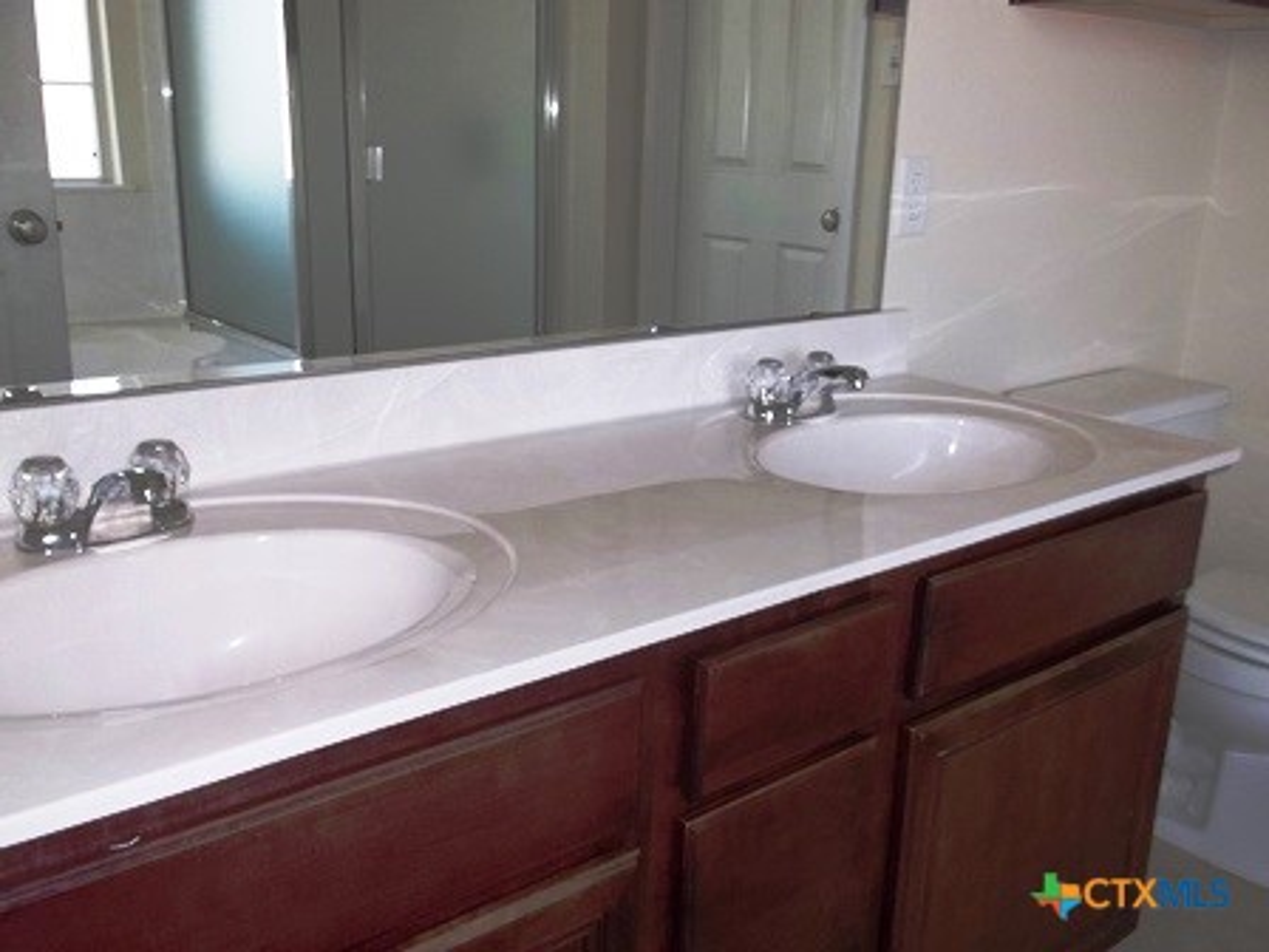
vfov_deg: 42.9
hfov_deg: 55.4
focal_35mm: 33
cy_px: 476
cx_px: 634
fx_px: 1210
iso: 80
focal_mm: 5.9
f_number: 3.3
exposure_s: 1/30
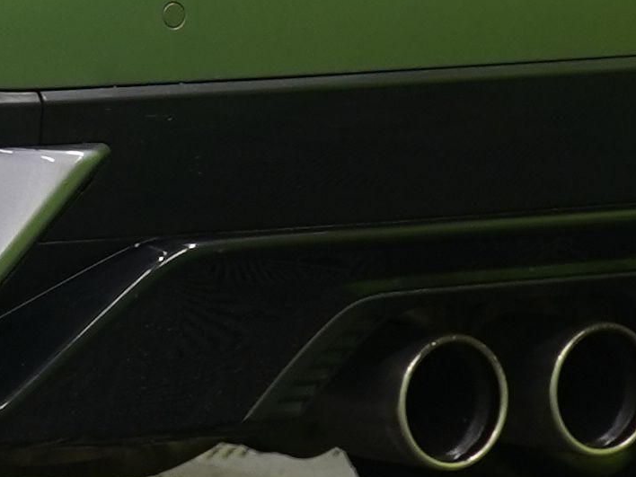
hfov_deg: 4.4
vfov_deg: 3.3
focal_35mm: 448
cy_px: -439
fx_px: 8231
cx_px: -700
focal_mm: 55
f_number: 5
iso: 400
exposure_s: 1/30
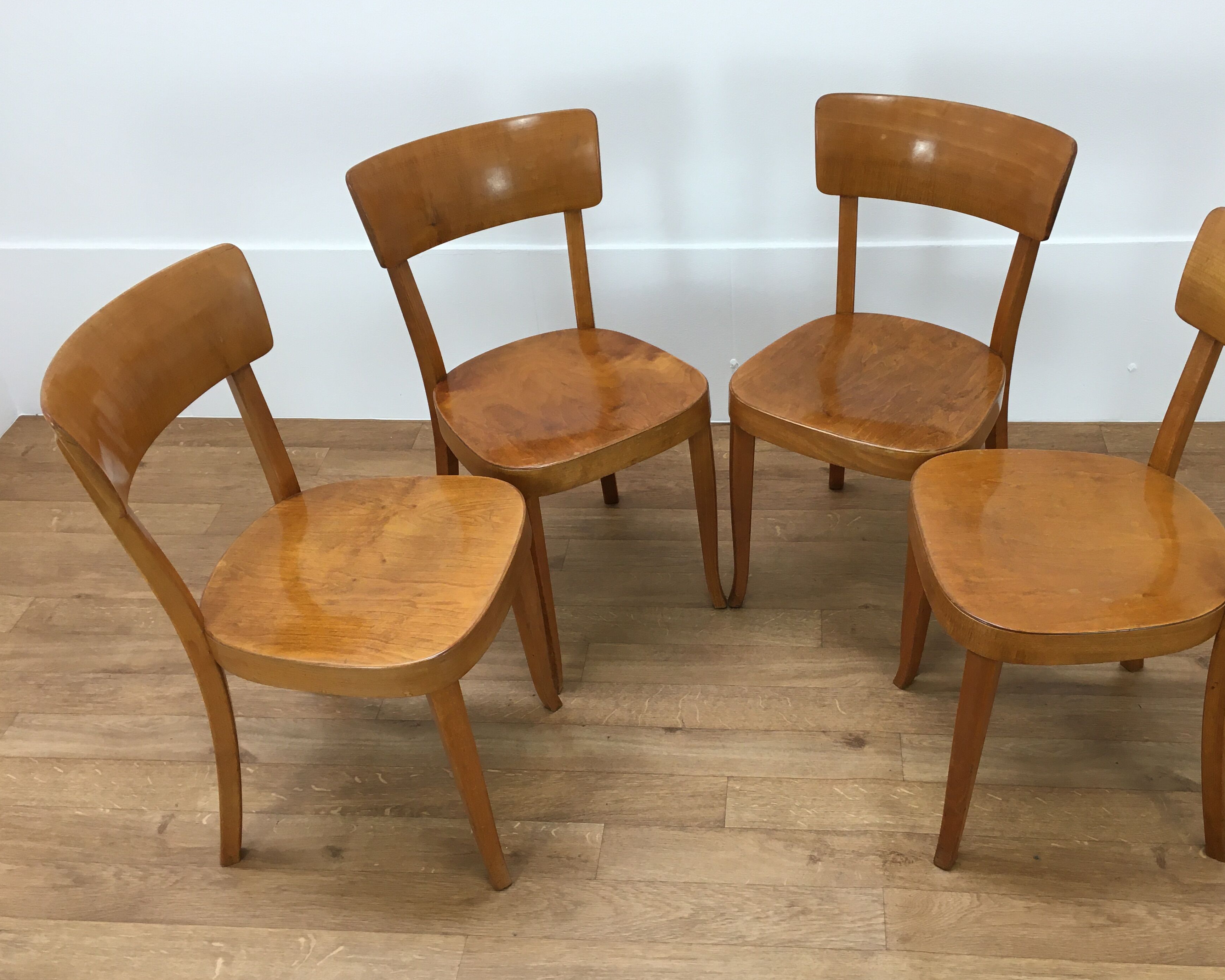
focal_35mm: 33
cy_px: 526
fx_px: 1196
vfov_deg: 44.5
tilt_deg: -38.6
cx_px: 702
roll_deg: +1.7
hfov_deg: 54.0
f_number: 2.2
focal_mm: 4.15
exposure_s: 1/33
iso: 32
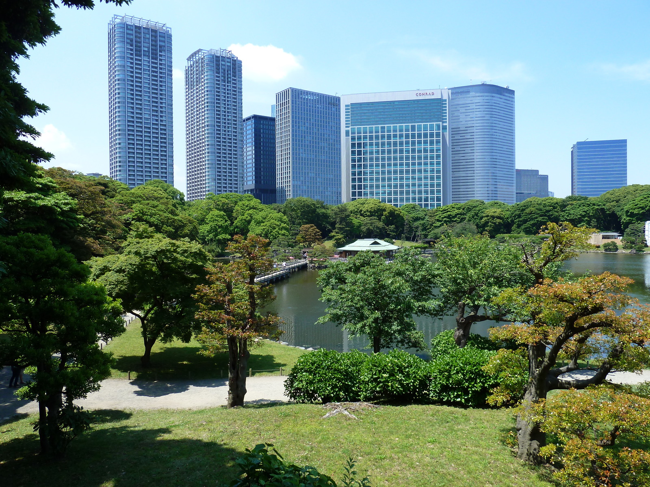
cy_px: 244
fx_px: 469
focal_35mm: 25
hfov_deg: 69.4
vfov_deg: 54.9
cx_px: 325
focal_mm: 4.1
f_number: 4
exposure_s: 1/320
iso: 80
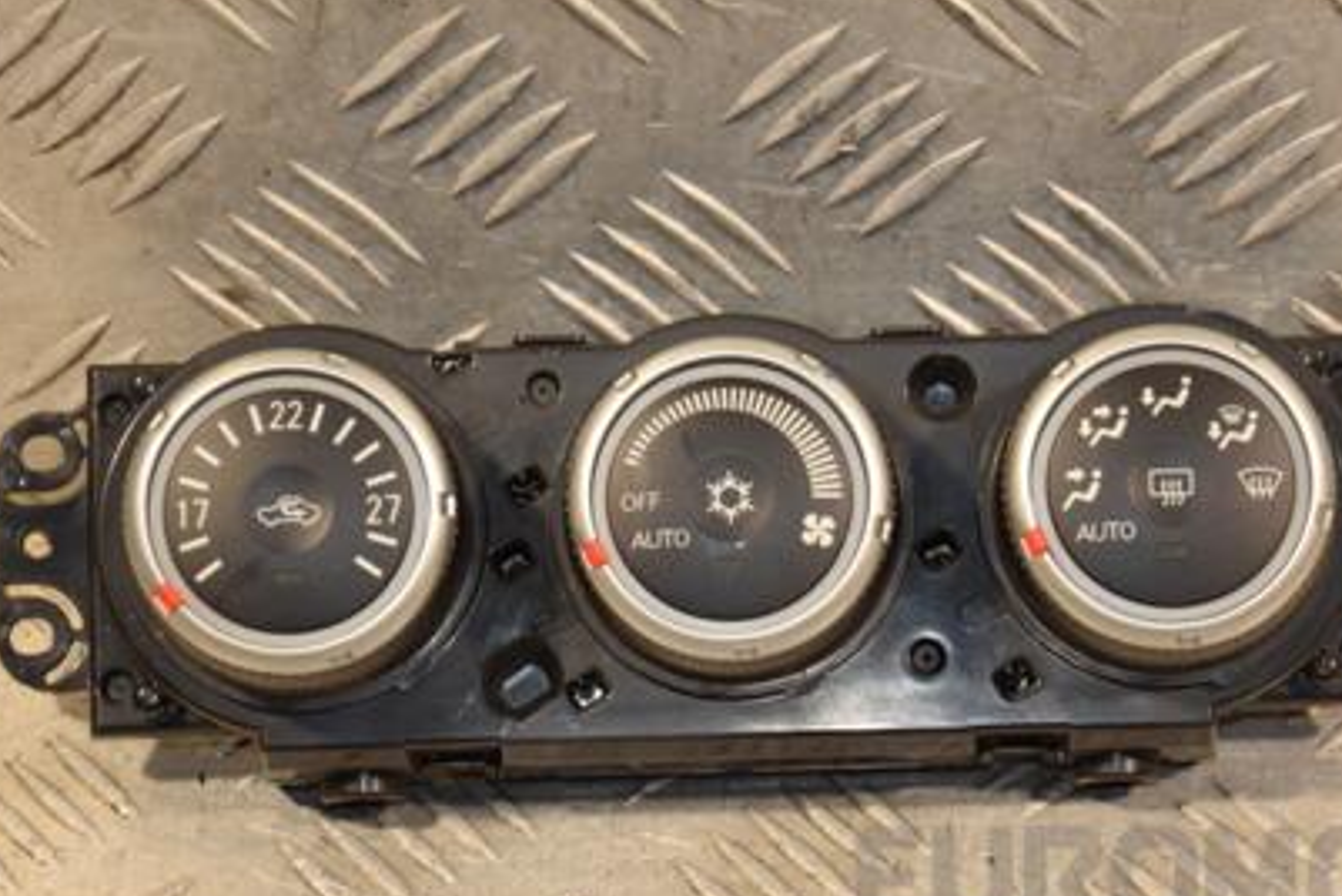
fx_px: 5521
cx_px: 793
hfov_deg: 13.9
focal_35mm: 148
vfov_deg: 9.3
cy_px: 431
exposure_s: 1/160
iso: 800
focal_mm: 66
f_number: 5.3
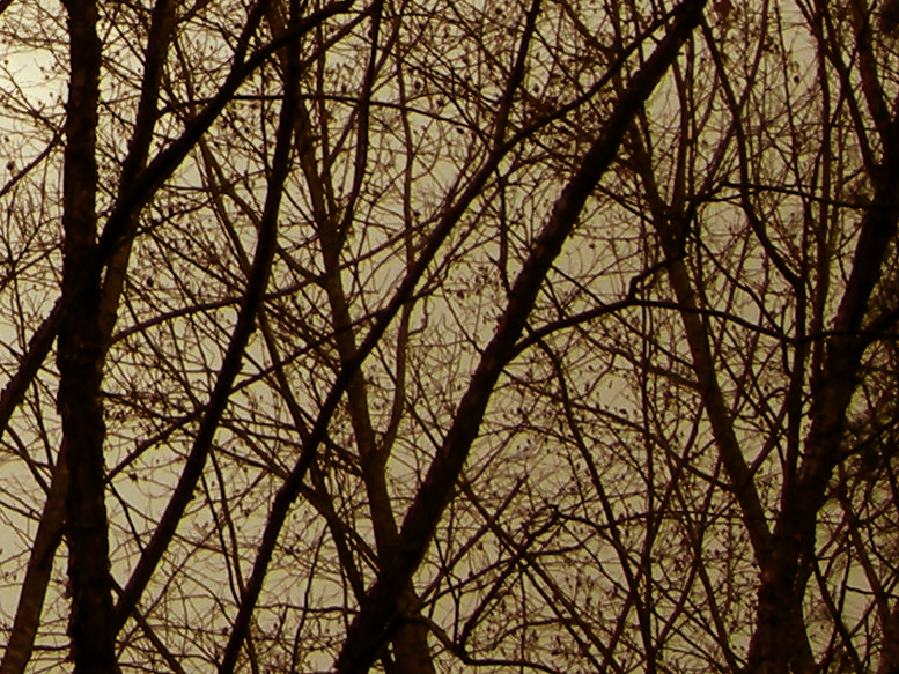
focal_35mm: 169
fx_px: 4390
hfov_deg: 10.8
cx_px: -850
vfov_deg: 8.5
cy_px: -423
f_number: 4.8
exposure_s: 1/152
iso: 64
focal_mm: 7.5
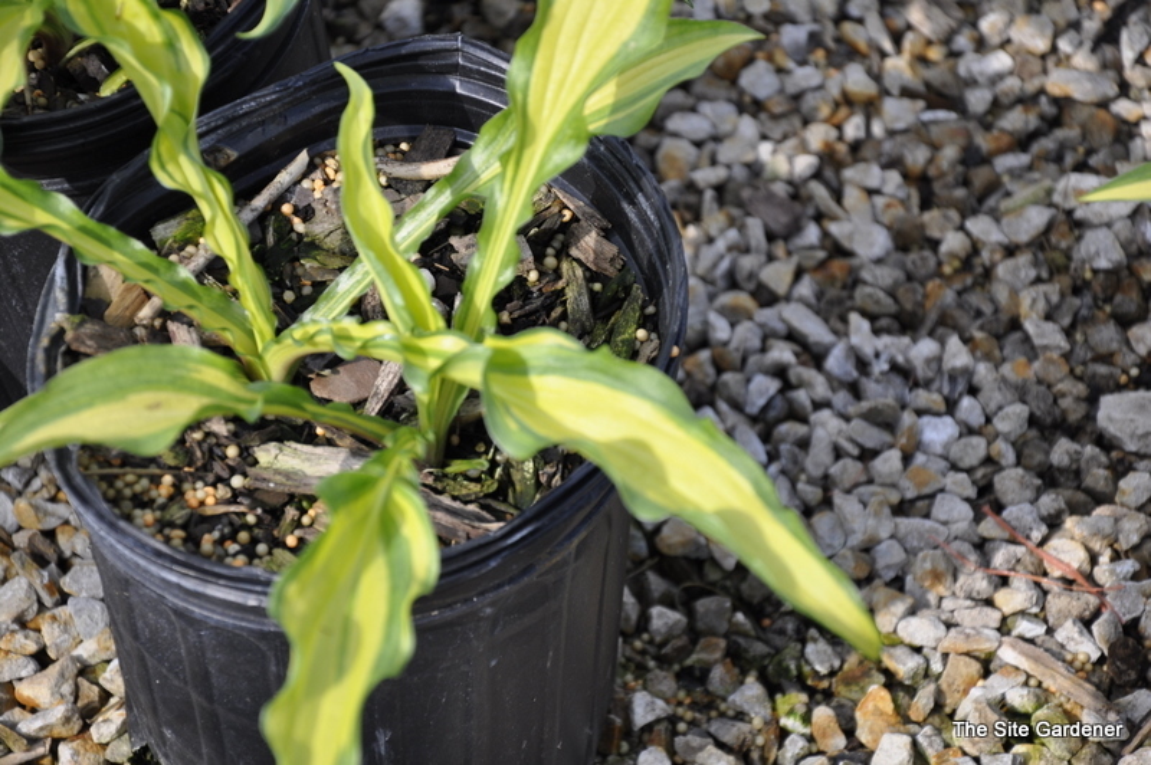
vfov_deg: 8.7
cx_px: 576
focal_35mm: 158
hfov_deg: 13.1
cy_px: 382
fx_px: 5031
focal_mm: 105
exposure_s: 1/320
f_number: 5.6
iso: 400
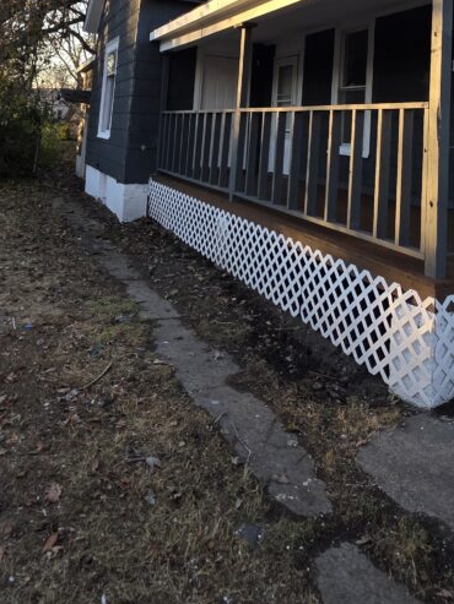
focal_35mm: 27
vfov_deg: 57.6
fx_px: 472
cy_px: 80
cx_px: 267
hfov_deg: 51.1
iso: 40
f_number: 1.9
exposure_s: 1/273
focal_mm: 2.2
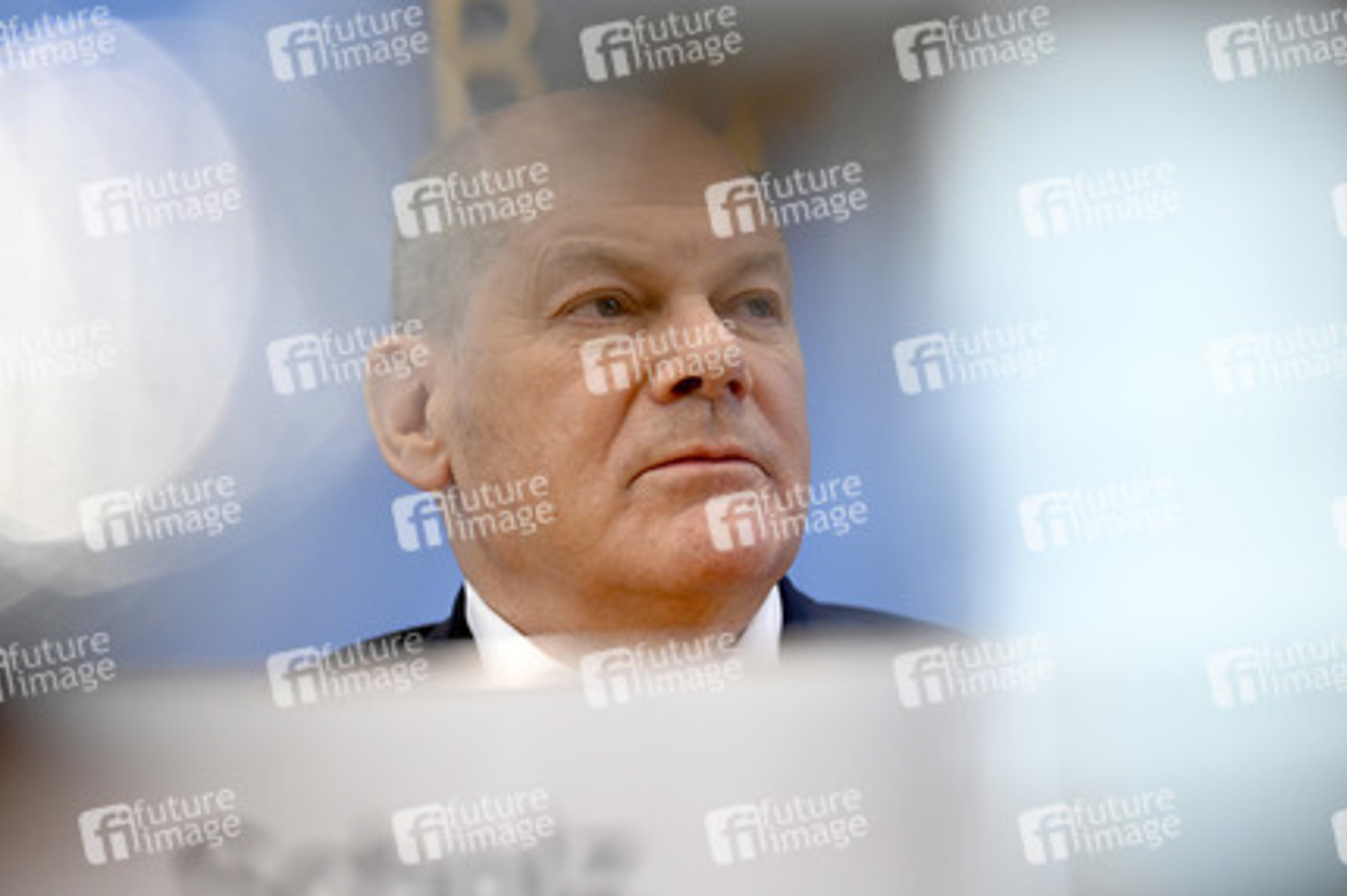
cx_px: 703
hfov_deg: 19.1
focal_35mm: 107
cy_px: 435
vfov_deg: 12.8
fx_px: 4000
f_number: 3.5
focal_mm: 102
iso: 3200
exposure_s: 1/1600
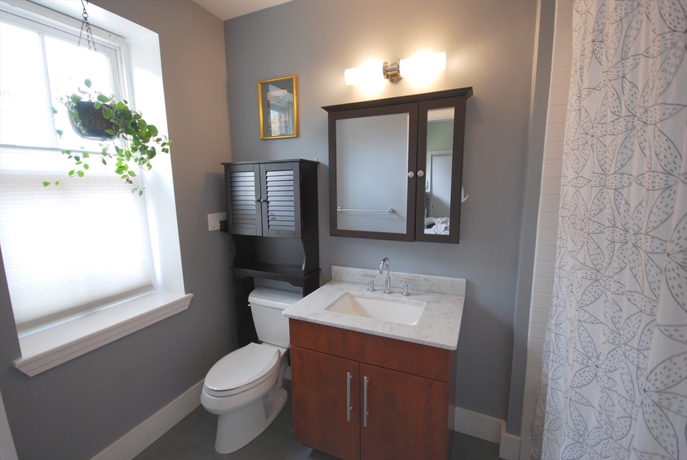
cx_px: 344
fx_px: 287
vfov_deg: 77.5
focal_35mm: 15
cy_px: 230
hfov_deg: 100.3
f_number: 4
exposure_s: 1/30
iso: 280
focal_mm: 10
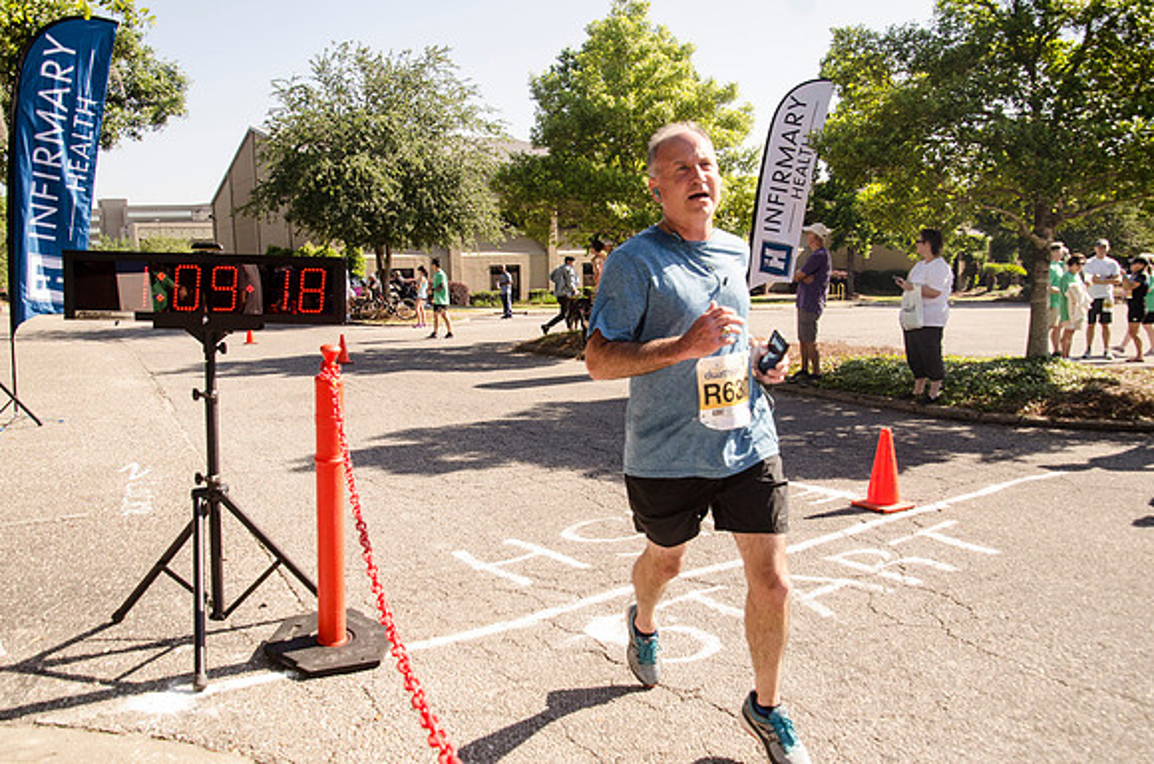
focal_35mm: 27
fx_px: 864
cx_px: 577
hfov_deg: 67.5
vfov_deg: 47.7
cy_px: 382
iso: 640
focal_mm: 18
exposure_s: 1/1600
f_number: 5
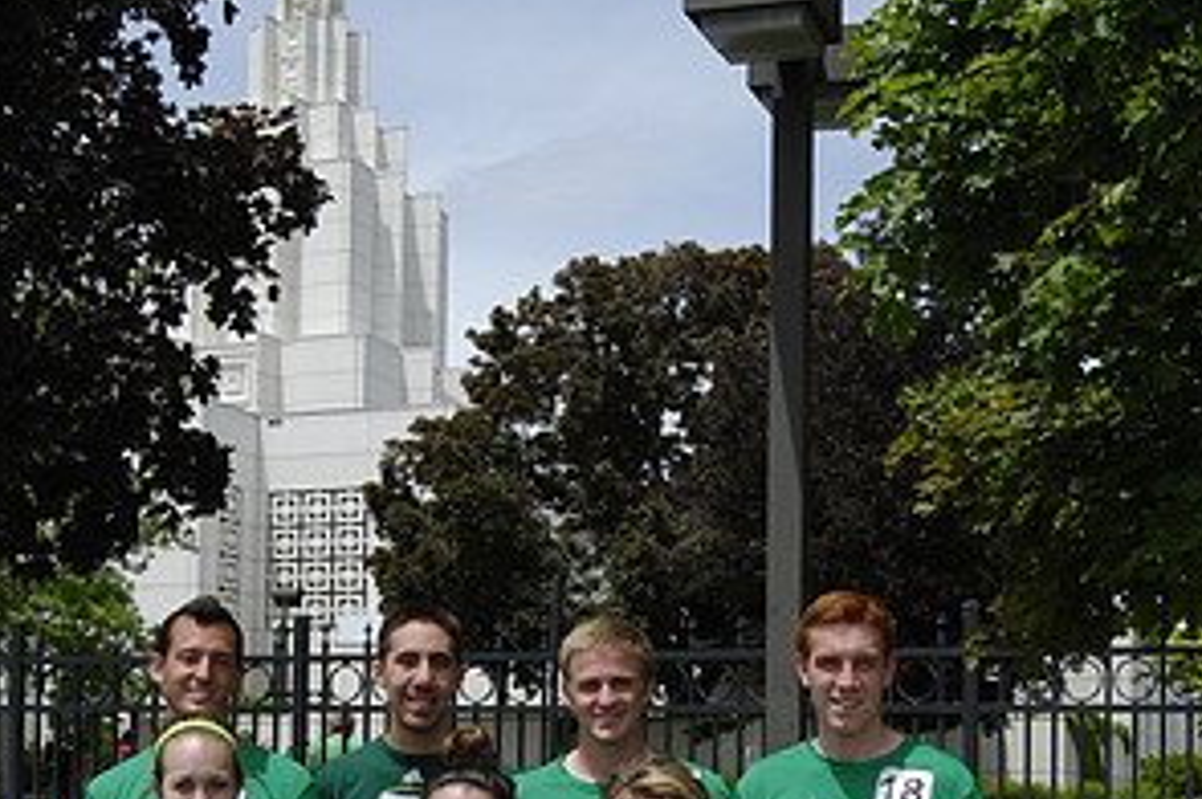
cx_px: 632
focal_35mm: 68
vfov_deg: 19.6
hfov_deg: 29.7
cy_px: 734
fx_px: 2267
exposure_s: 1/800
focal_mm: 23
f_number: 10
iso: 400
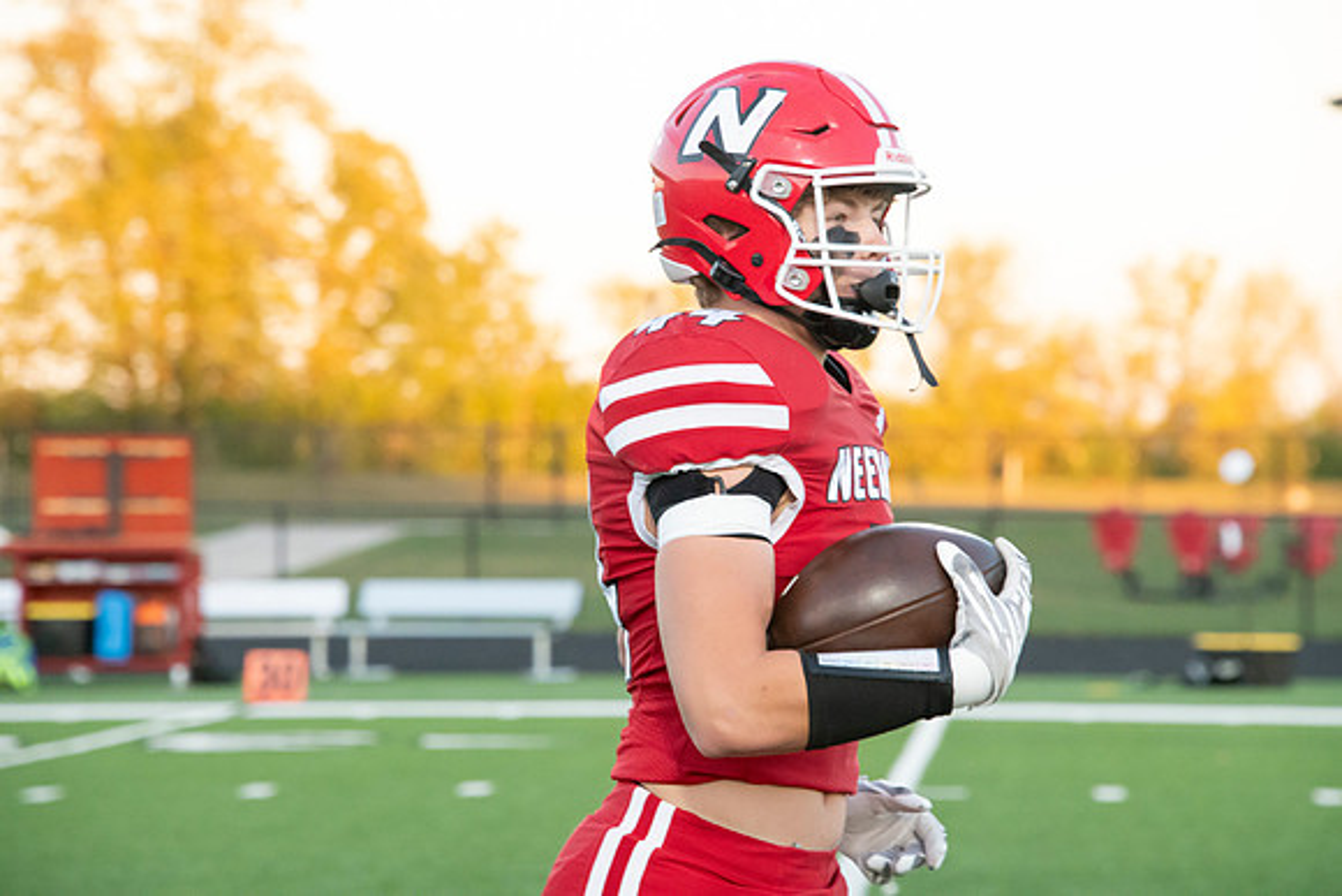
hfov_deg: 8.9
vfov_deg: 6.0
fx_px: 8575
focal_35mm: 230
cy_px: 448
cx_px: 671
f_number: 9
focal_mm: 230
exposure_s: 1/500
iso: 8000
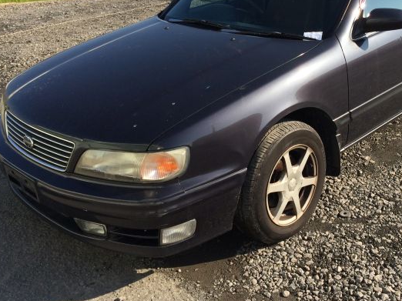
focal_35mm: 46
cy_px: 79
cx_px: 248
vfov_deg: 31.0
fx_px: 534
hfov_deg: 41.0
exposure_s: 1/1520
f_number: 2.2
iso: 32
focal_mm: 4.12
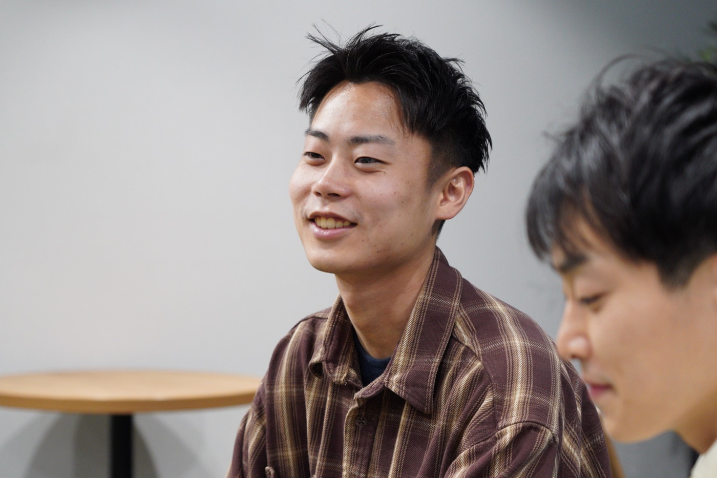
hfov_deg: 17.8
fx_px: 2290
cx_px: 358
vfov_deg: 11.9
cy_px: 239
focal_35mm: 115
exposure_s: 1/160
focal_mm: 77
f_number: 4
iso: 2000
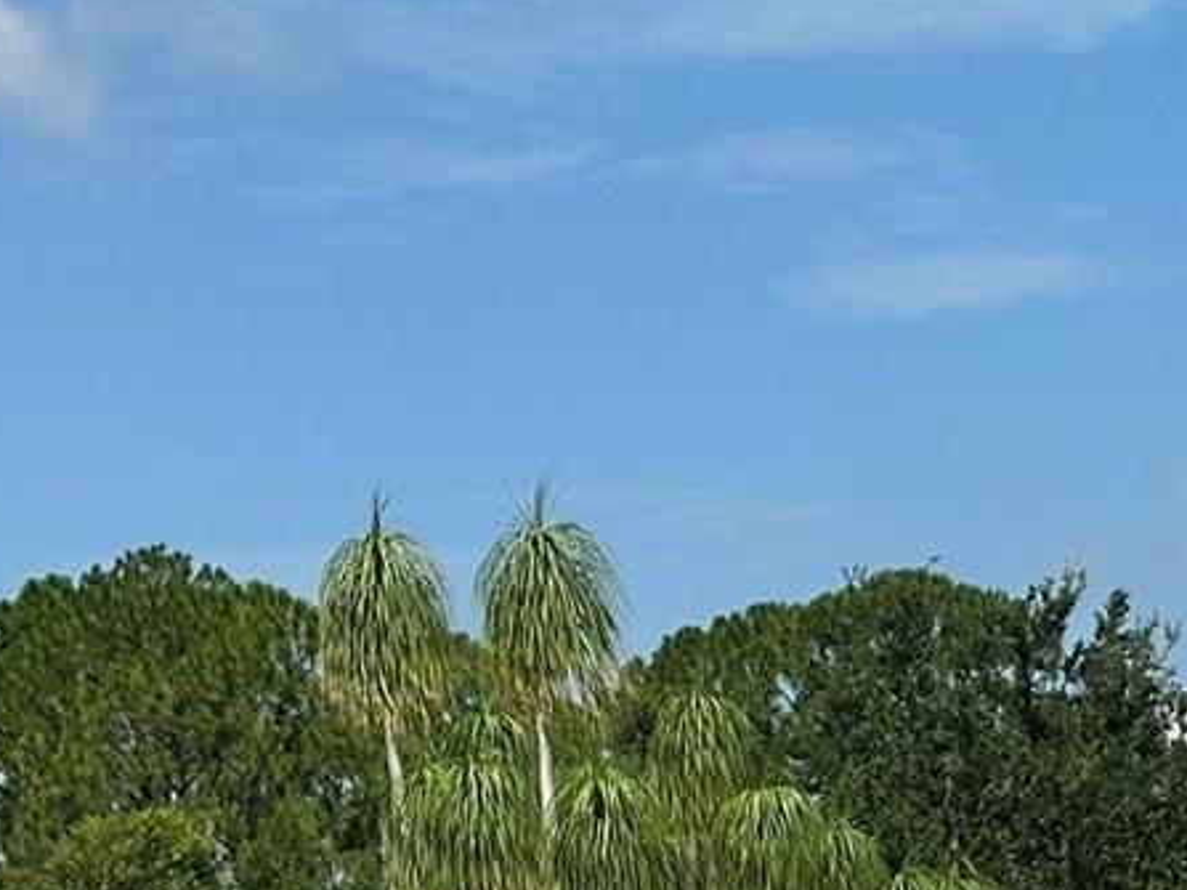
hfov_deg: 11.1
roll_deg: +1.0
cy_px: 776
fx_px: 5896
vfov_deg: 8.6
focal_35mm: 172
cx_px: 1660
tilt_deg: +5.7
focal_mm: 6.86
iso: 64
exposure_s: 1/5556
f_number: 1.78
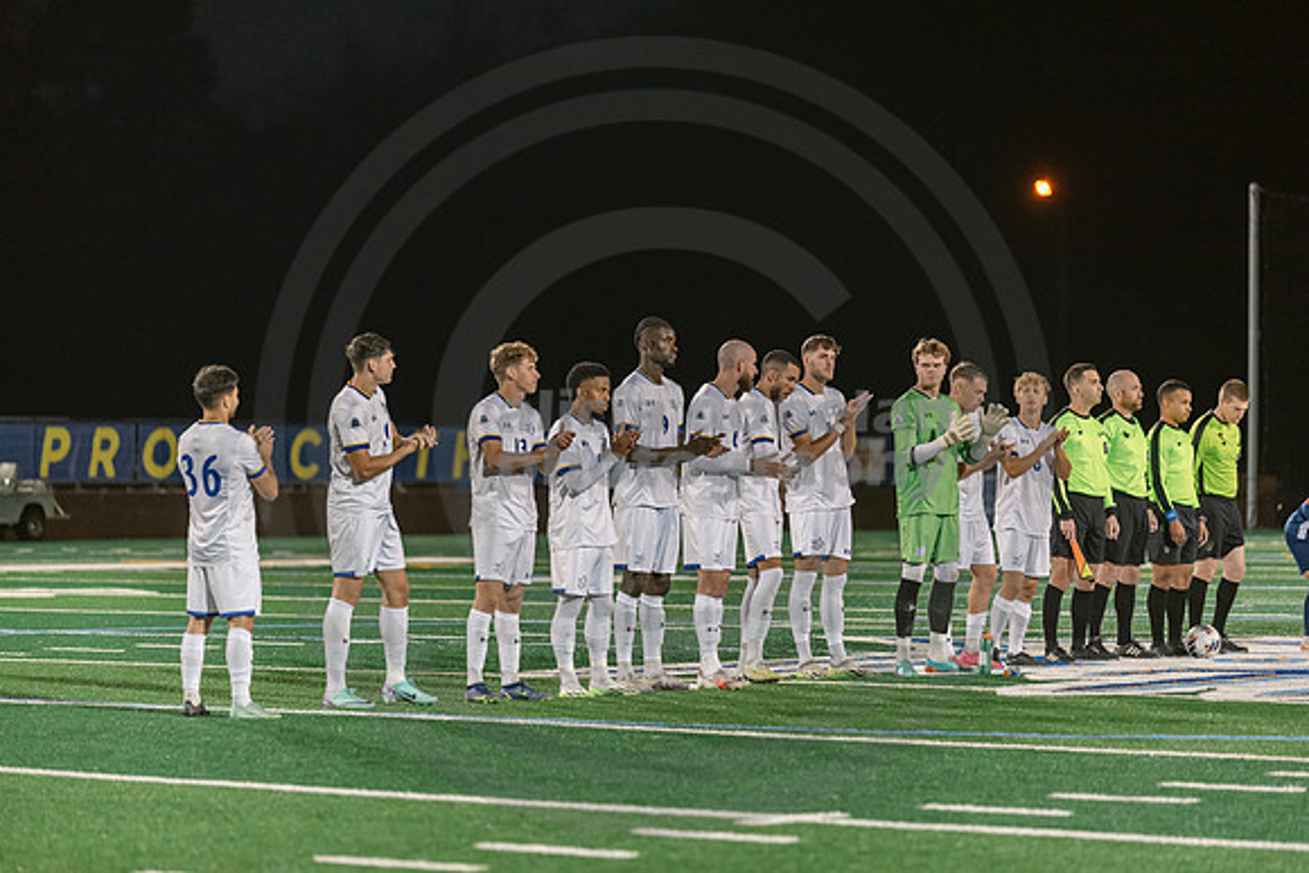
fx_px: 6001
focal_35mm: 165
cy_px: 436
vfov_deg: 8.3
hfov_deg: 12.4
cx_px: 654
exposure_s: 1/500
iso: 2500
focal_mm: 165
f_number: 2.8
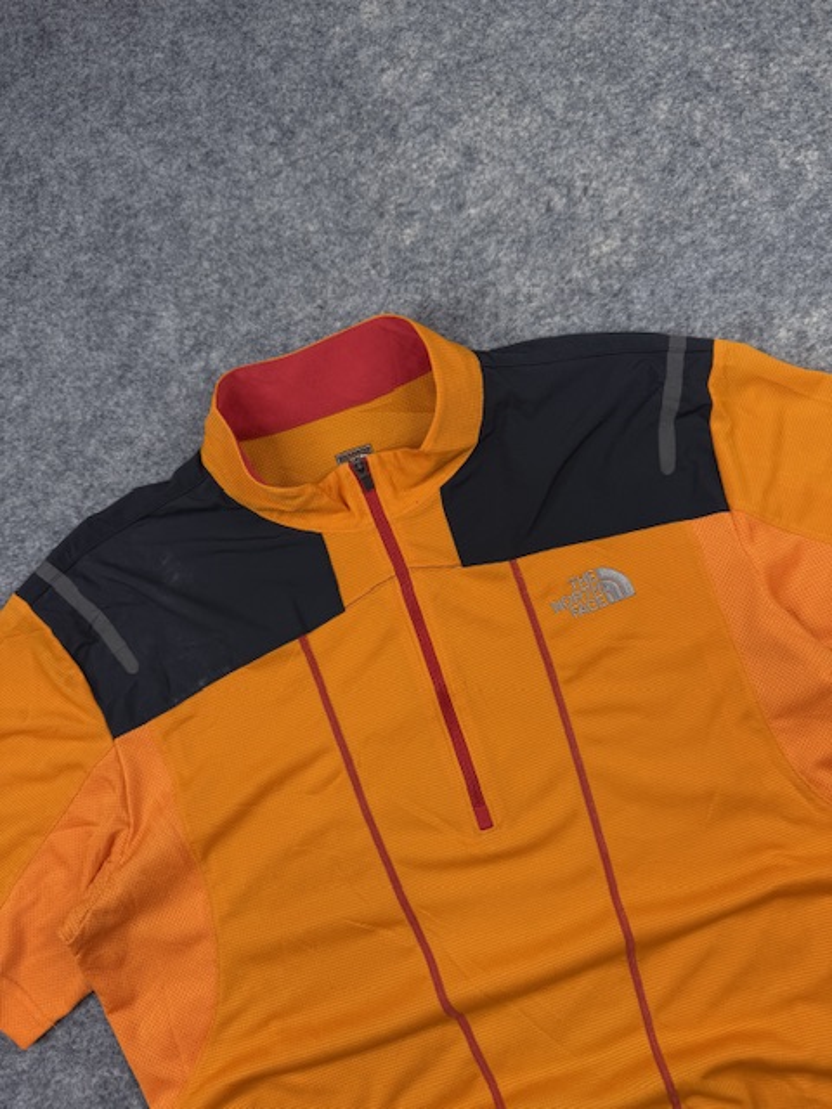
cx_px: 416
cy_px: 554
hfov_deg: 56.8
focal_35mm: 24
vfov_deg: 71.6
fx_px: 769
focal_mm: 6.76
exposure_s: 1/319
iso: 80
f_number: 1.78
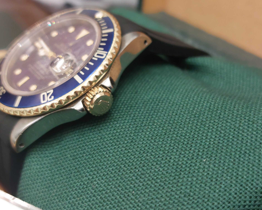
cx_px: 127
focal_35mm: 27
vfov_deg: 53.2
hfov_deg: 64.1
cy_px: 108
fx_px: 209
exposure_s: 1/50
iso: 320
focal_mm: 5.23
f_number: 1.8
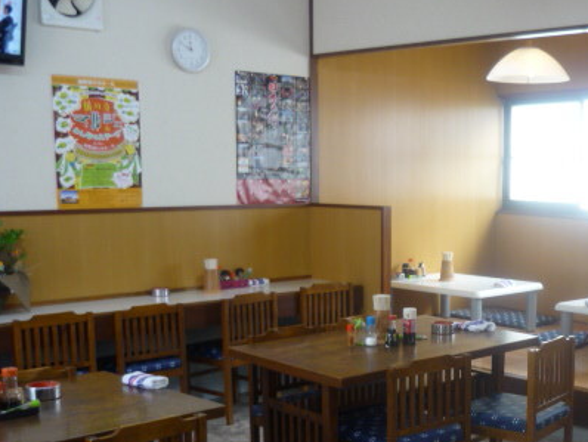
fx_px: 901
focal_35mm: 53
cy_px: 322
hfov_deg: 35.3
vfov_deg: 27.2
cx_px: 443
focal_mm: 5.5
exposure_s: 1/30
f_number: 2.8
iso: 125
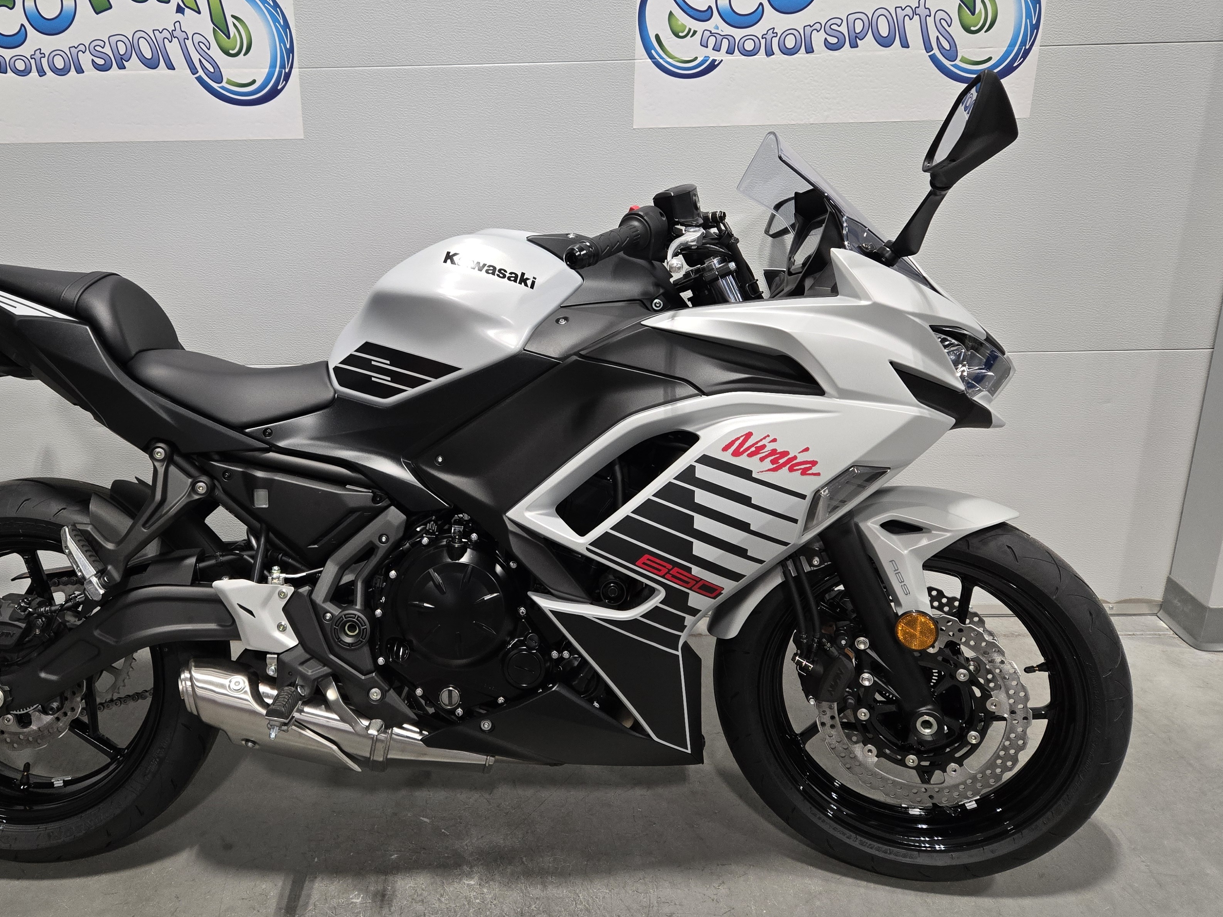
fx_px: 1025
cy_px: 368
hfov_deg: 60.9
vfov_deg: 48.0
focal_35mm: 29
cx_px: 463
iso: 250
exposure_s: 1/120
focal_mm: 5.4
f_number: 1.8
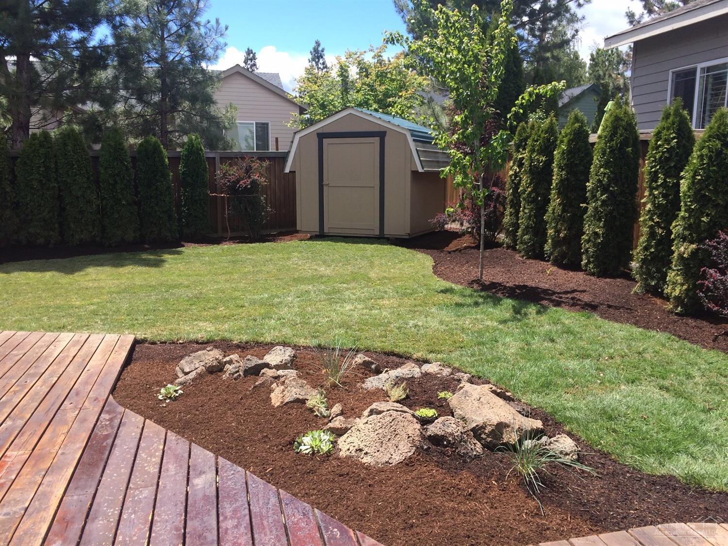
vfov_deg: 48.2
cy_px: 273
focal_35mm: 29
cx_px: 364
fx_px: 610
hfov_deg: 61.7
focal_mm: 4.15
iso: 32
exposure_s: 1/977
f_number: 2.2
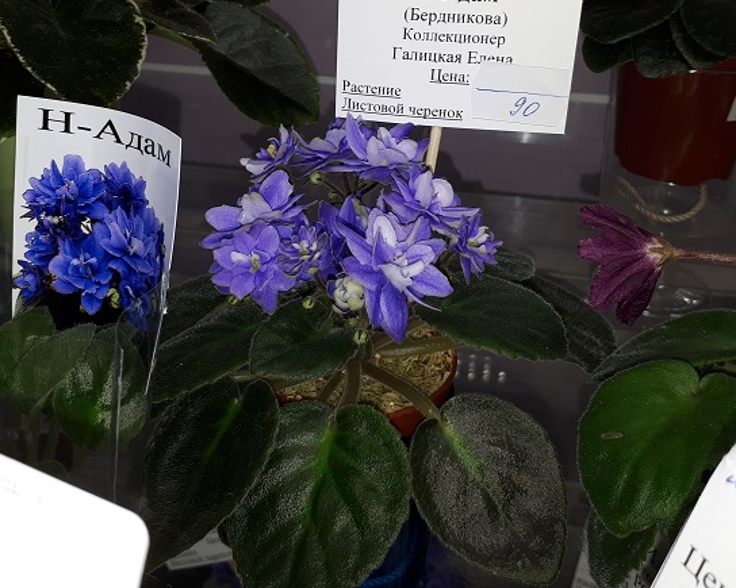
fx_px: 828
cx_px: 321
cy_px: 203
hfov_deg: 47.8
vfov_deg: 38.8
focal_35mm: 38
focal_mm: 3.6
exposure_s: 1/149
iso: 40
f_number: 1.9
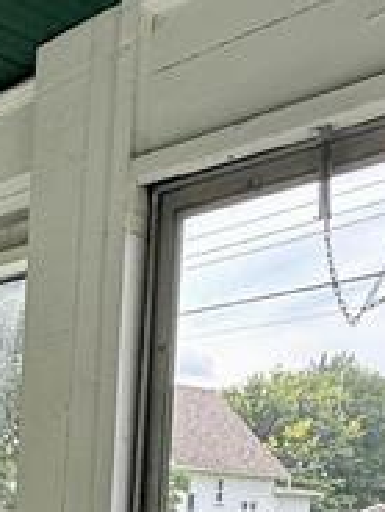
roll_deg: -0.6
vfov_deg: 28.8
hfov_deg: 21.2
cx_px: -197
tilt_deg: -7.0
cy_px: 614
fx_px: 859
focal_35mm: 58
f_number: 2.2
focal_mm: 2.22
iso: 64
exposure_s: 1/130
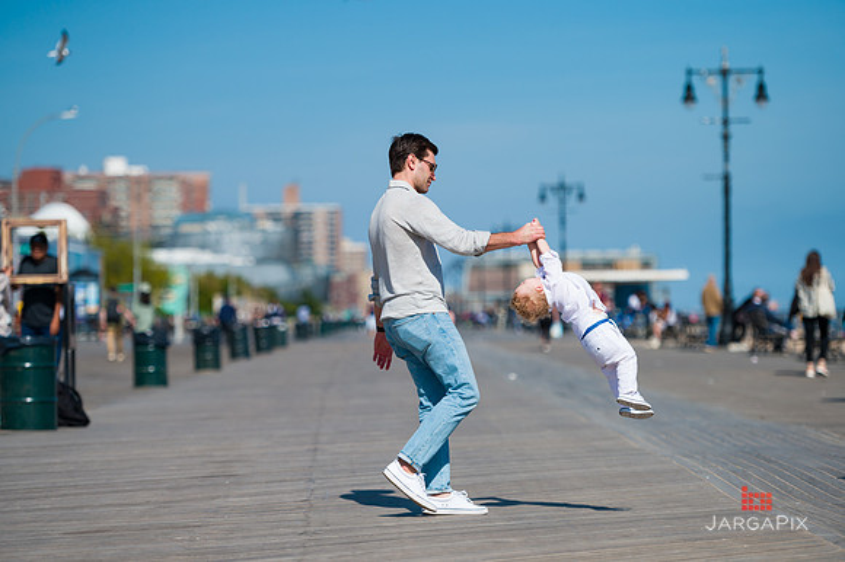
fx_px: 3284
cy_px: 281
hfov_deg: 14.7
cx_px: 422
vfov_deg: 9.8
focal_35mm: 140
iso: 200
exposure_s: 1/6400
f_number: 3.2
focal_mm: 140
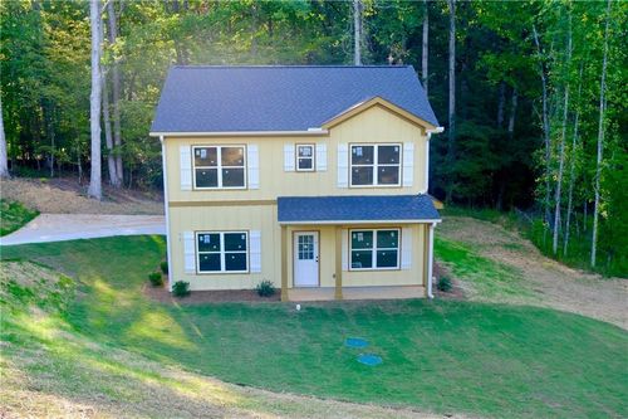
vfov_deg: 41.1
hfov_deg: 58.7
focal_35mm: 32
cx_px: 314
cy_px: 210
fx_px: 558
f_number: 5
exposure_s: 1/75
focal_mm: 21.5
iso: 160
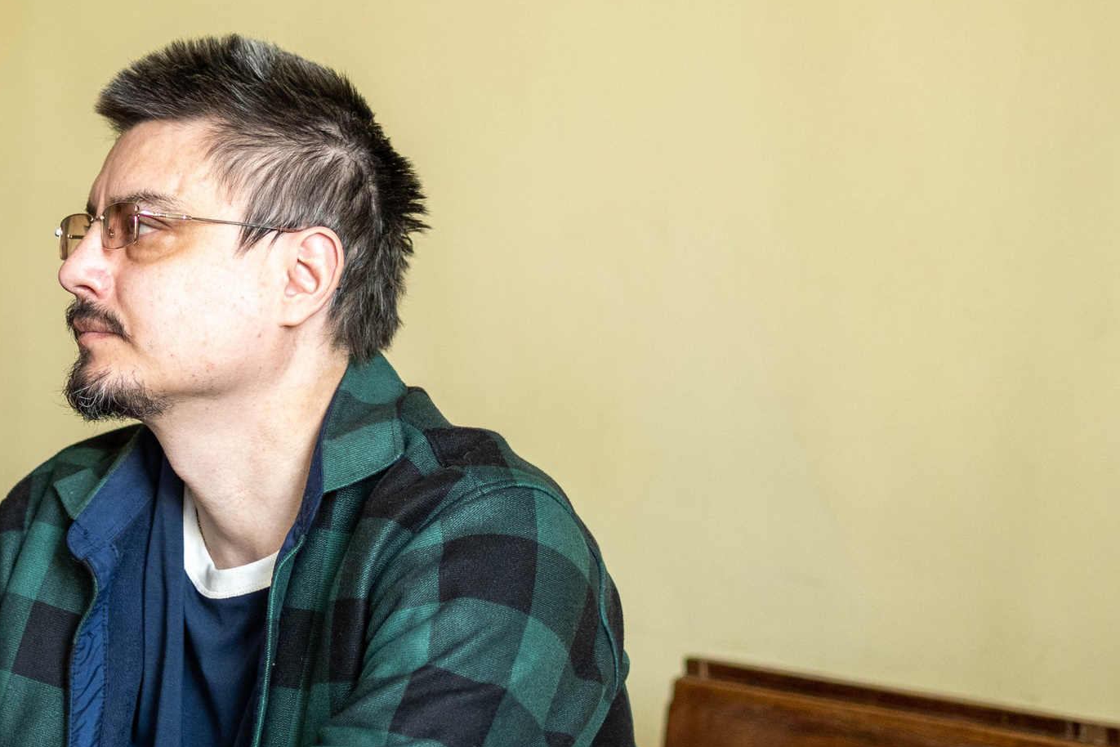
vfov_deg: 14.0
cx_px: 140
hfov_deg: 20.4
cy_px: 362
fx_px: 3049
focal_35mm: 98
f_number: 1.8
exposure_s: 1/200
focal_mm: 35
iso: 640
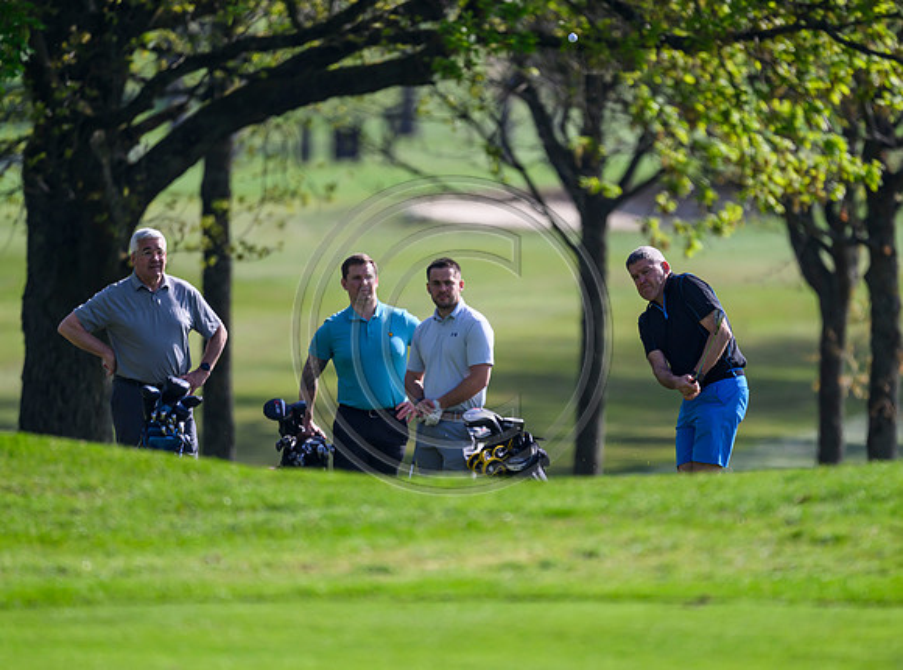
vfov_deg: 2.2
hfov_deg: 3.0
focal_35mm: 667
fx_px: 17330
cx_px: 485
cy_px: 372
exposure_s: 1/3200
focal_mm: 560
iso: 500
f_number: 4
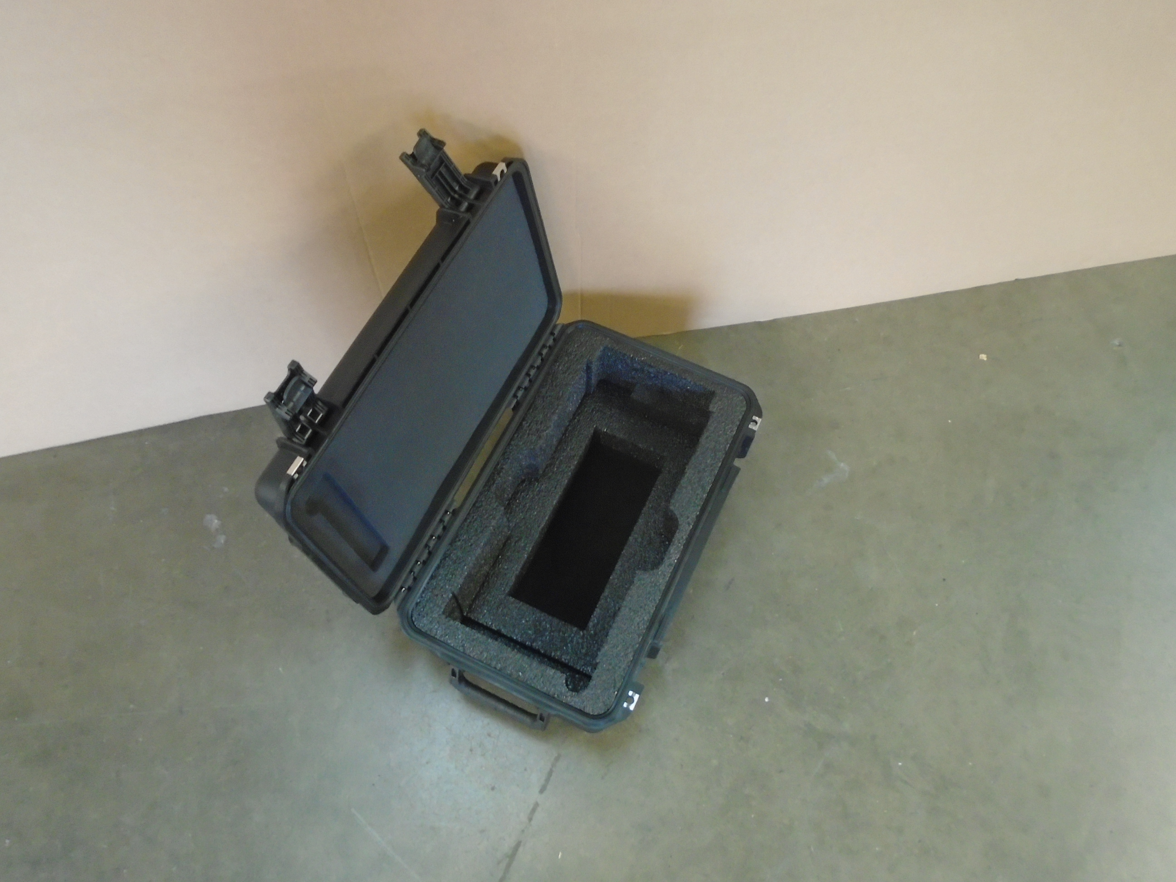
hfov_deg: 67.3
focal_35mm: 26
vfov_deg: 53.1
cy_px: 441
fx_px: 883
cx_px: 588
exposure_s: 1/8
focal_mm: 4.6
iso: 400
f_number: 3.2
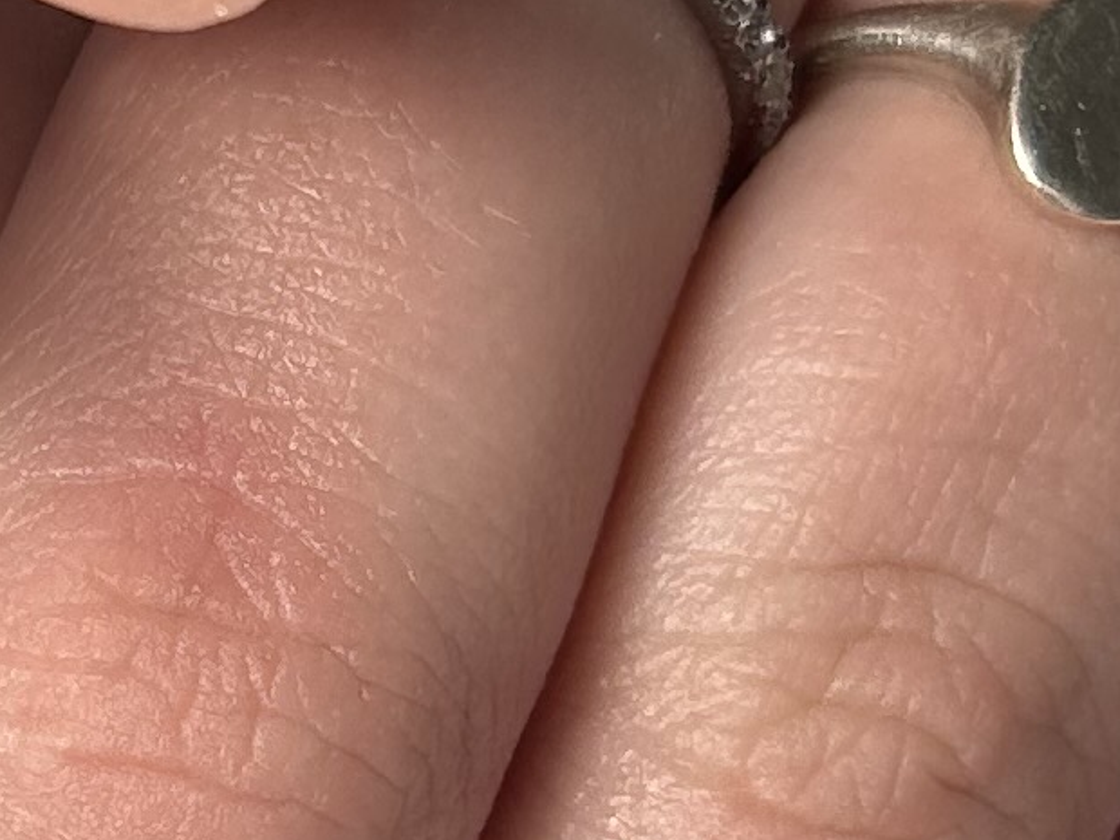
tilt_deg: -44.4
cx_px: 25
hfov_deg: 11.6
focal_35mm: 169
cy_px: 676
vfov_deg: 8.8
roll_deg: +26.7
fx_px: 5468
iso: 50
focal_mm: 5.7
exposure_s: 1/728
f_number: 1.5
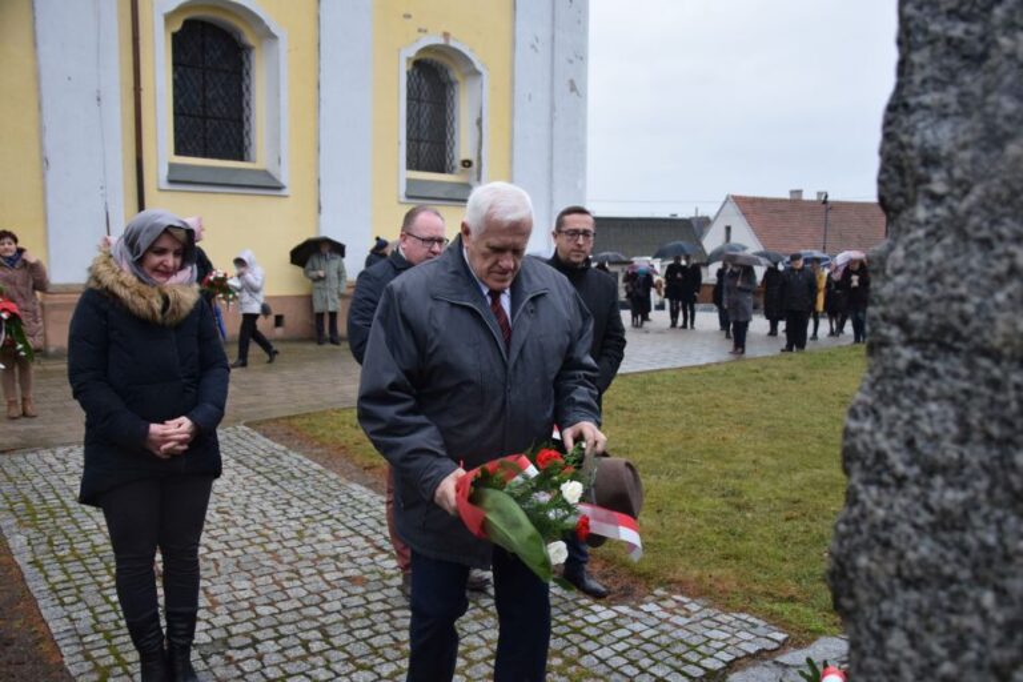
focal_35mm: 32
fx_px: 895
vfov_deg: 41.7
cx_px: 512
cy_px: 341
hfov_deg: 59.5
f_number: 3.8
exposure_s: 1/800
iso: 800
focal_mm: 21
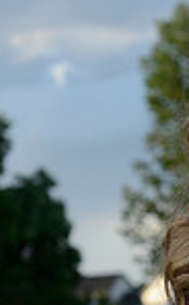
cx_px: 472
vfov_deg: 10.4
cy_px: 281
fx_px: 1655
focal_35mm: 200
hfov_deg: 6.2
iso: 400
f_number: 5
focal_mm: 50
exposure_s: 1/500
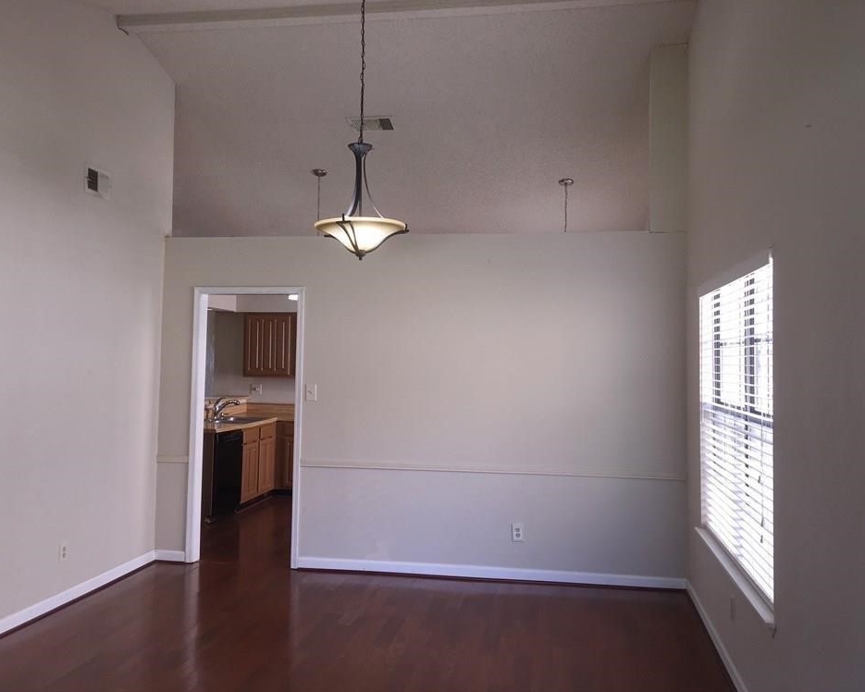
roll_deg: -1.5
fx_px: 794
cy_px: 339
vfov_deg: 47.1
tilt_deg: +2.1
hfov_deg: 57.2
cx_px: 426
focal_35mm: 31
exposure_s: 1/43
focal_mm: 4.15
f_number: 2.2
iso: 32
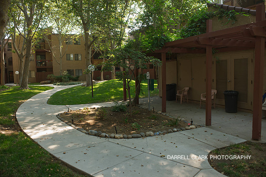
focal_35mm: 28
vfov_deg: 46.4
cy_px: 88
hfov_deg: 65.5
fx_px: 207
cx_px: 133
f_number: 4.5
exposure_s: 1/80
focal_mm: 28
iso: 100
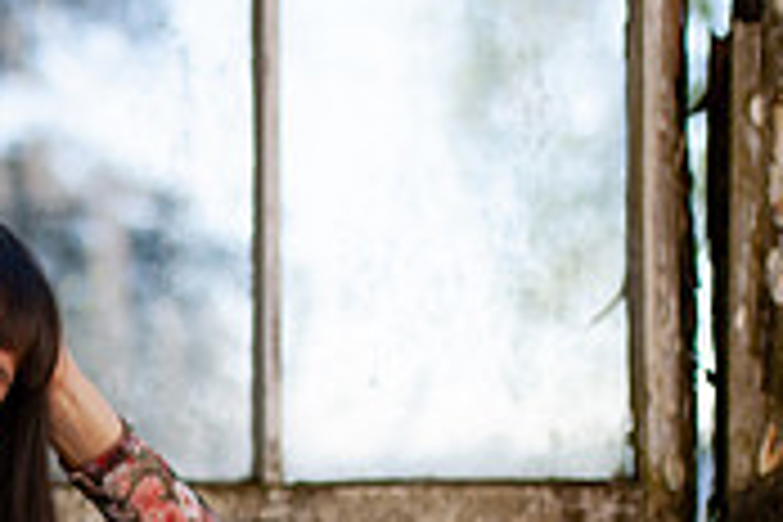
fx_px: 2719
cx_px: -109
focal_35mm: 125
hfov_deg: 15.9
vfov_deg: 10.9
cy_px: 528
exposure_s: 1/6400
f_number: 1.4
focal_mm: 35
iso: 320
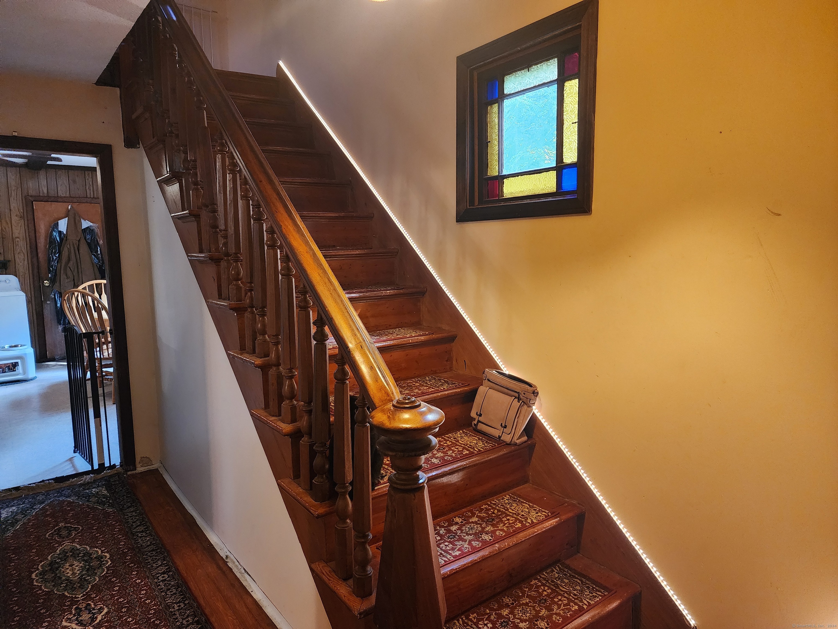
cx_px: 419
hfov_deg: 73.9
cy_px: 314
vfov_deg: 58.9
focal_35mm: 23
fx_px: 557
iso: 800
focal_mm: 6.4
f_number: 1.8
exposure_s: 1/120
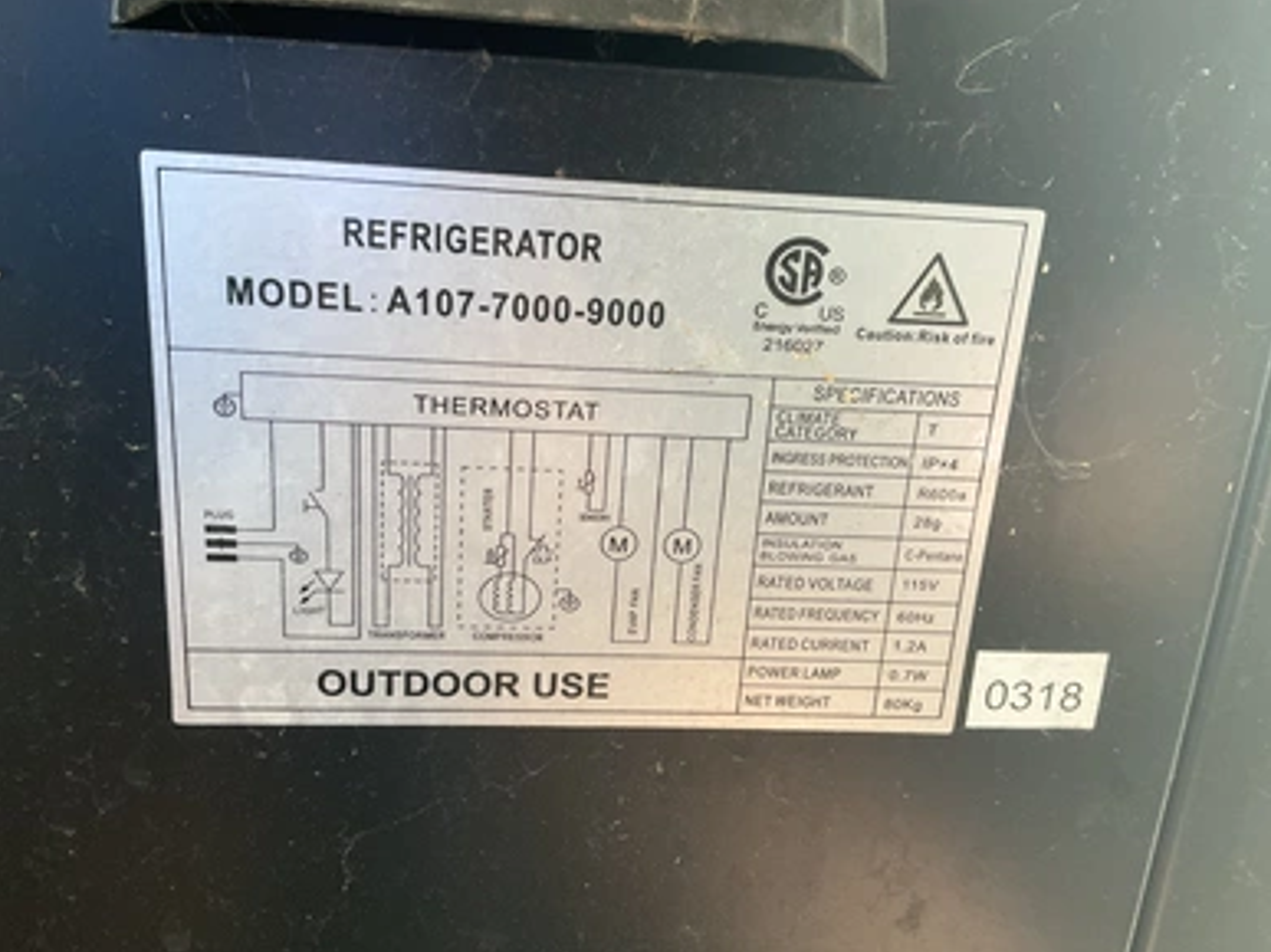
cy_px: 486
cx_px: 627
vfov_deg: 46.8
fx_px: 1101
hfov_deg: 60.0
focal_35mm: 30
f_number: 1.8
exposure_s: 1/60
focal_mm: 3
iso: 125
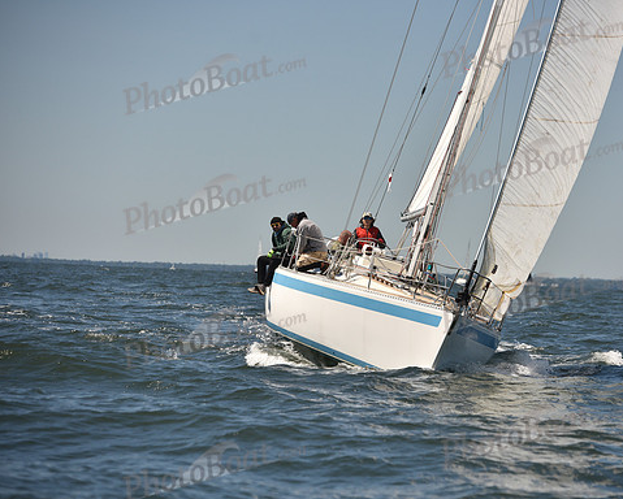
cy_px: 250
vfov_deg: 9.7
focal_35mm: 159
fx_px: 2934
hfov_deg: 12.1
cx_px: 375
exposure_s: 1/1250
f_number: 4.5
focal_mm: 140
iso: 250
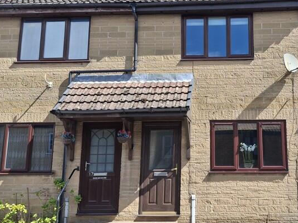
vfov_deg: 30.2
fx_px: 413
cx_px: 210
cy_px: 84
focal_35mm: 48
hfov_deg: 39.0
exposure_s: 1/1475
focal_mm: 4.69
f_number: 1.8
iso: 32
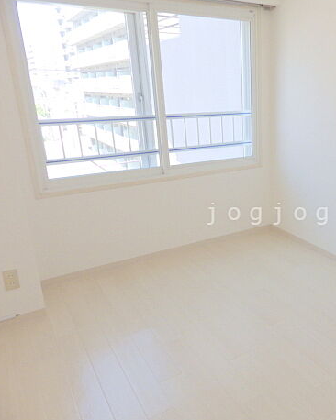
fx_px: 373
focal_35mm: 30
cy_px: 214
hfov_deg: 45.9
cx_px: 270
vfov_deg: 58.8
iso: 100
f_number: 3.1
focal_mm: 4
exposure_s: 1/125
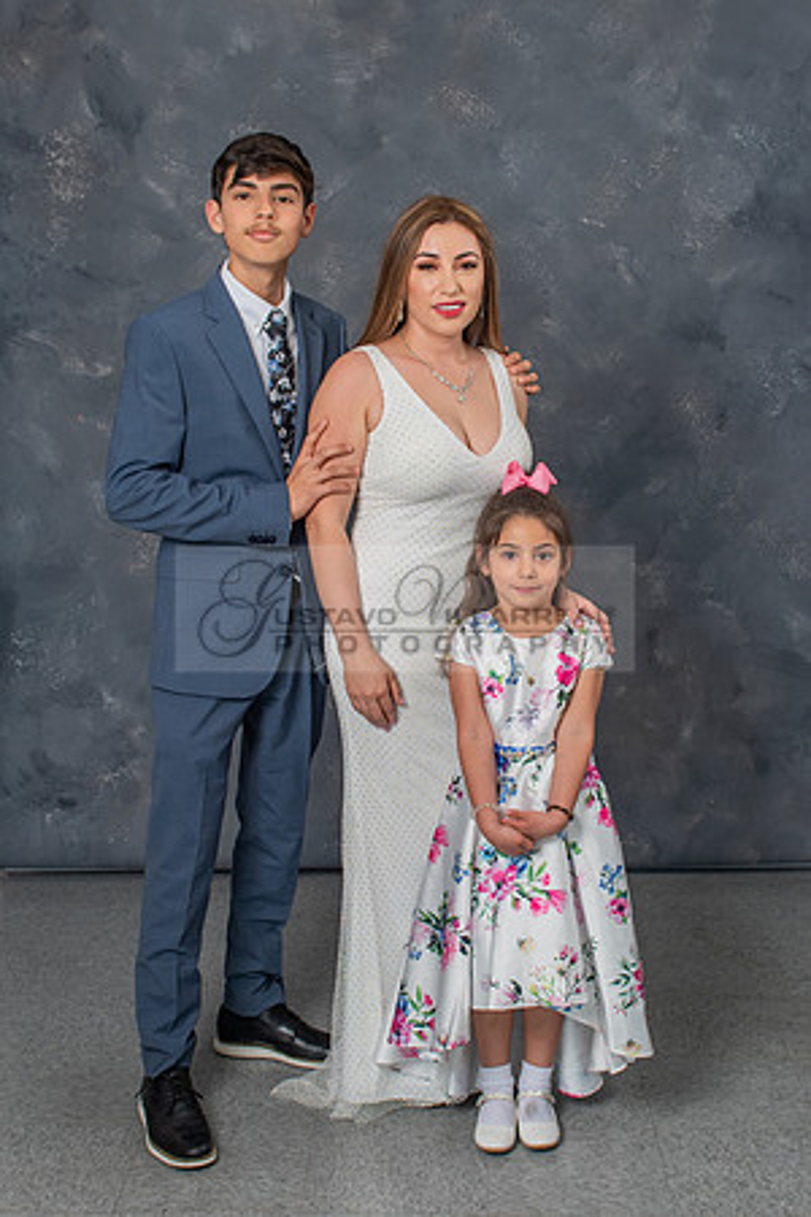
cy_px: 576
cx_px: 443
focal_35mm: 48
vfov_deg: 41.0
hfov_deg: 28.0
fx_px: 1626
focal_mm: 24
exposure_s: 1/160
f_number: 5.6
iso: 200
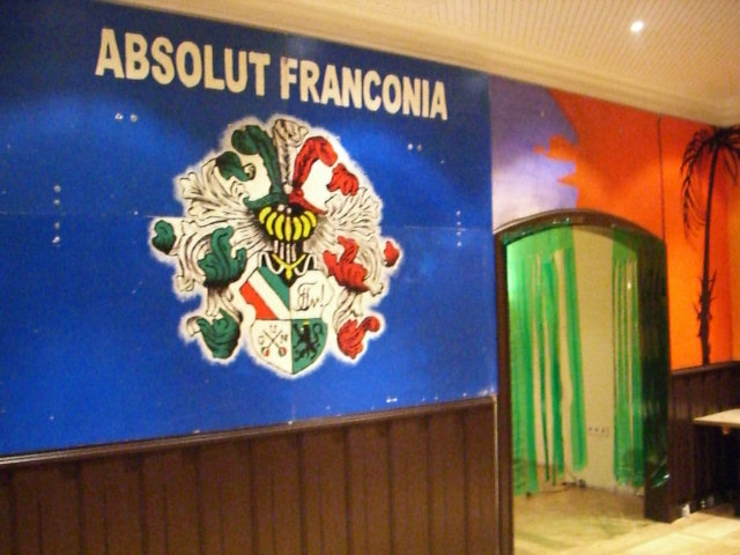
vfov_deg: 37.7
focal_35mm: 38
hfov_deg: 49.0
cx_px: 370
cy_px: 278
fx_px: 812
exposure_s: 1/25
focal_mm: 6.2
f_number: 2.7
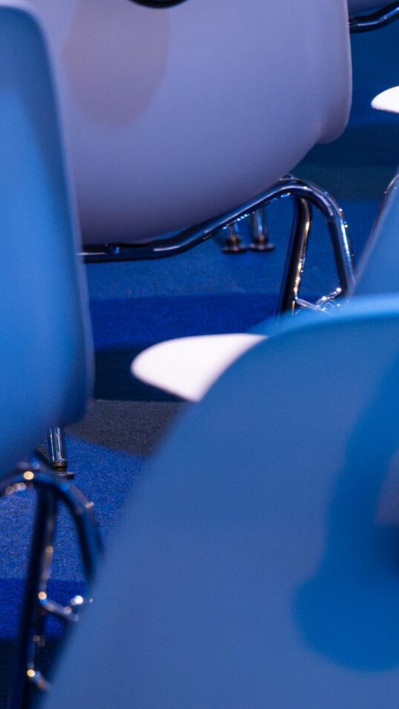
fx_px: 8086
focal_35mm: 430
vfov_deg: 5.0
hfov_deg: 2.8
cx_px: -340
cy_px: 105
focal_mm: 145
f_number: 5.6
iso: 7200
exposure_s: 1/640
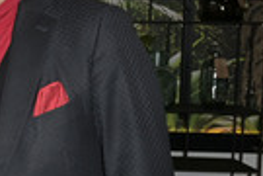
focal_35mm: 97
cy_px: 137
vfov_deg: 14.0
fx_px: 709
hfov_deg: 18.9
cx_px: -110
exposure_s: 1/200
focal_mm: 29
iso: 800
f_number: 6.3
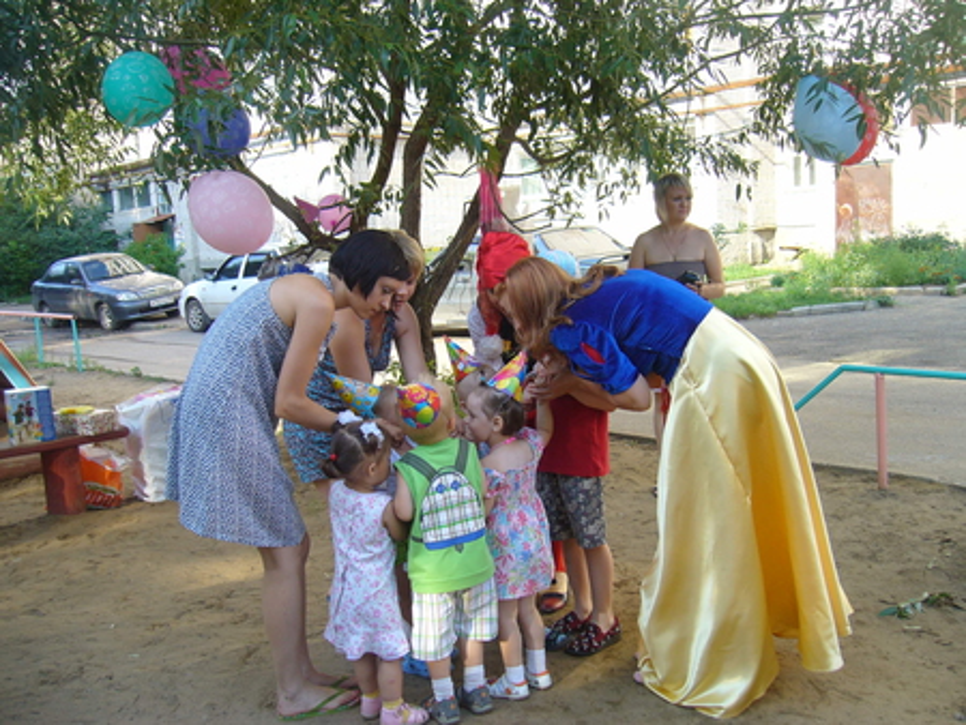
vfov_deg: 40.7
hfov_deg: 52.6
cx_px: 483
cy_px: 362
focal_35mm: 35
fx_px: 977
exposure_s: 1/160
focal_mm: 5.8
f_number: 2.8
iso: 64
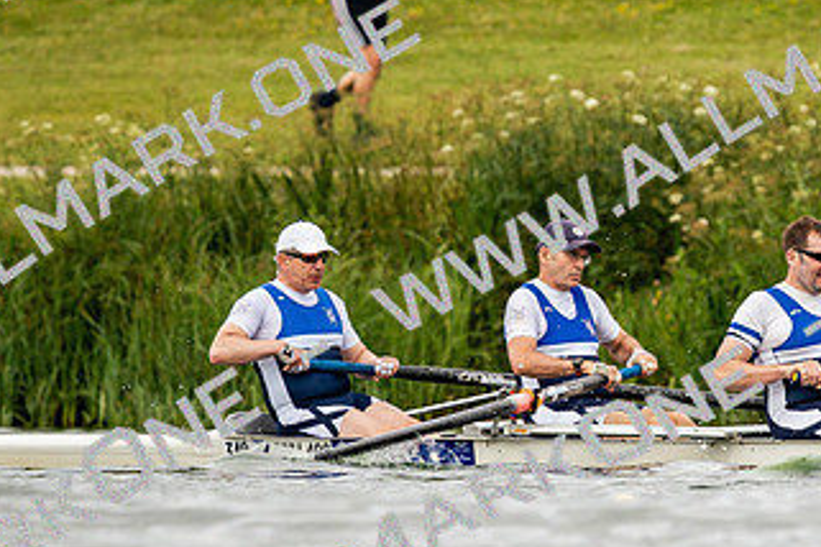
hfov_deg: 1.3
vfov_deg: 0.8
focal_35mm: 1626
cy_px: 339
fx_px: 37079
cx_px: 688
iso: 400
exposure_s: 1/2000
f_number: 6.3
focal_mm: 600
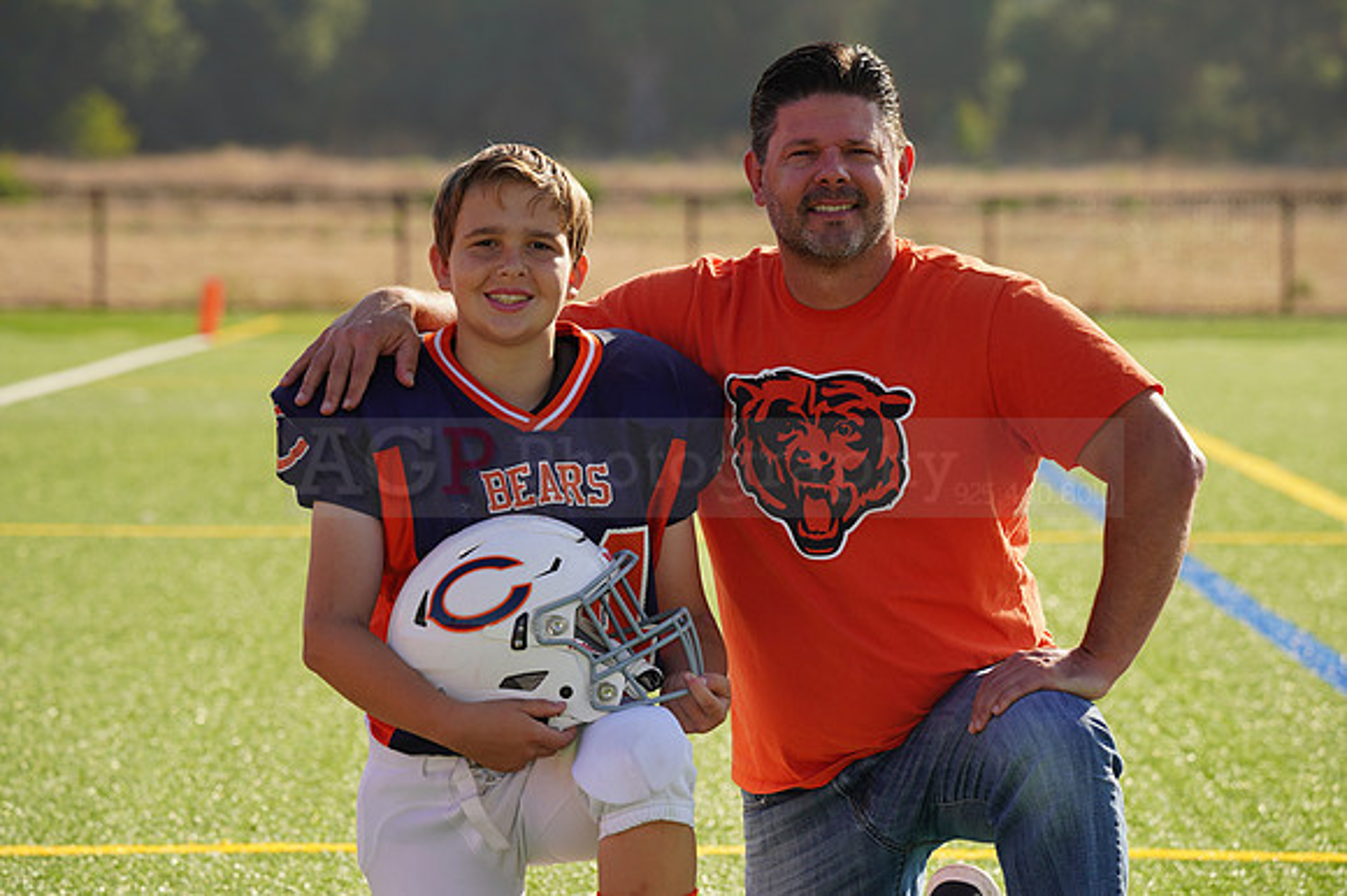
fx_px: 7591
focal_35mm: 203
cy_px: 448
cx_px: 674
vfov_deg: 6.8
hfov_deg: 10.1
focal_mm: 203
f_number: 8
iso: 100
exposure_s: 1/250
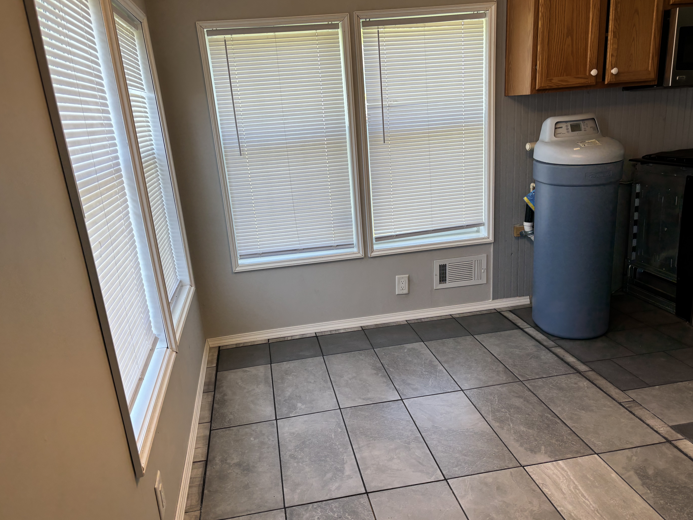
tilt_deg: -16.9
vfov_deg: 51.4
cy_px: 263
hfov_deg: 65.3
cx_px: 337
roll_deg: +5.2
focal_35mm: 27
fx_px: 541
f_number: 1.6
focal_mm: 5.96
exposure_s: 1/120
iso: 40
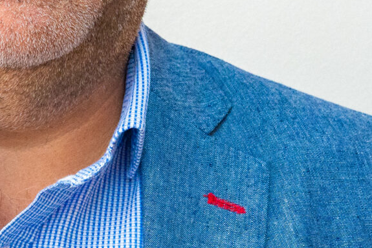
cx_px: 41
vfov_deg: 9.3
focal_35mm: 147
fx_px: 1518
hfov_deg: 13.8
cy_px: 62
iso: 3200
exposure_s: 1/200
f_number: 6.3
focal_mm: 33
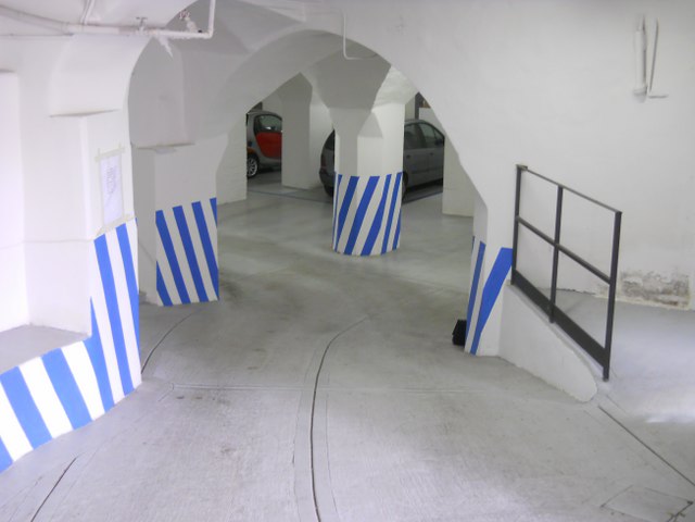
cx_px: 348
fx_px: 823
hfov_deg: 45.8
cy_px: 261
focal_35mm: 41
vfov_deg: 35.1
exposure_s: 1/30
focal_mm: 6.72
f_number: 3.1
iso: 250
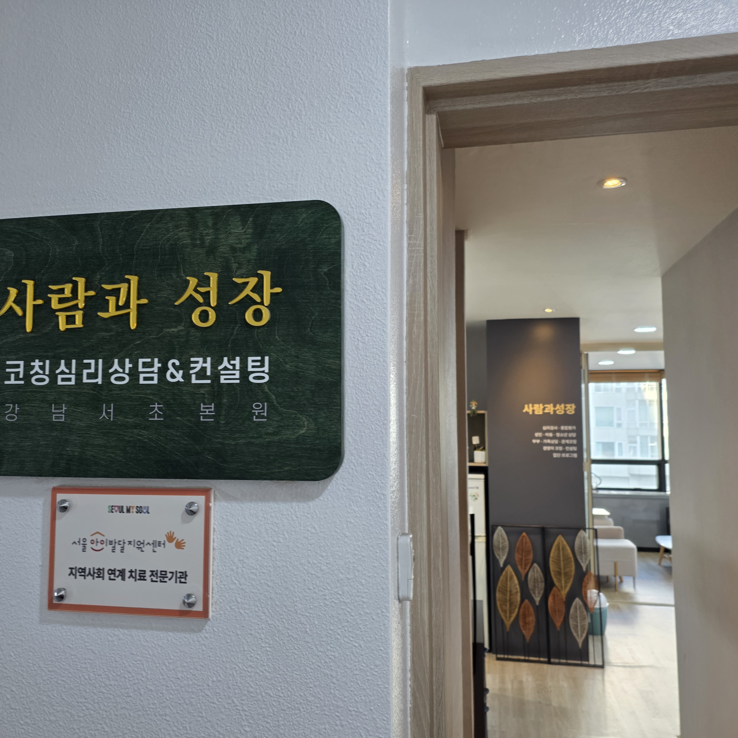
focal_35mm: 28
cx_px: 346
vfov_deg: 57.3
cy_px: 375
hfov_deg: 57.3
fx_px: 675
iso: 125
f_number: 1.7
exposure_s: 1/120
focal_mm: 6.25
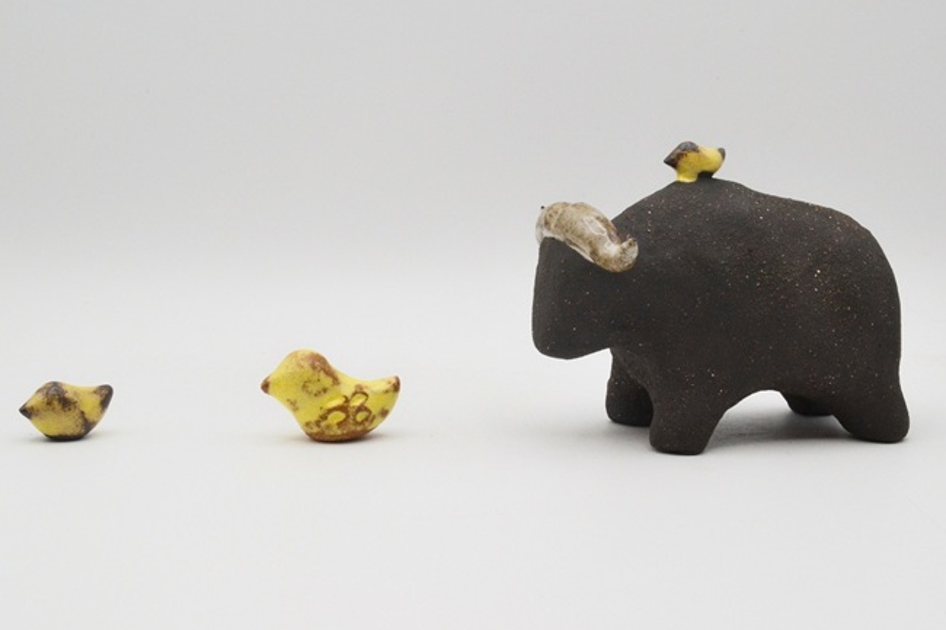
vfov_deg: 24.0
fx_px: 1485
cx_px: 463
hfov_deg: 35.3
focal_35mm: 57
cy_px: 307
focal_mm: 35
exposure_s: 1/125
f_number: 22
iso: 800
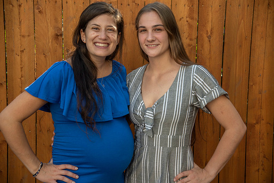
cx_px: 137
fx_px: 495
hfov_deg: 31.0
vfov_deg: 20.9
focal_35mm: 65
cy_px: 92
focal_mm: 65
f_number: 4
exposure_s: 1/320
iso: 125
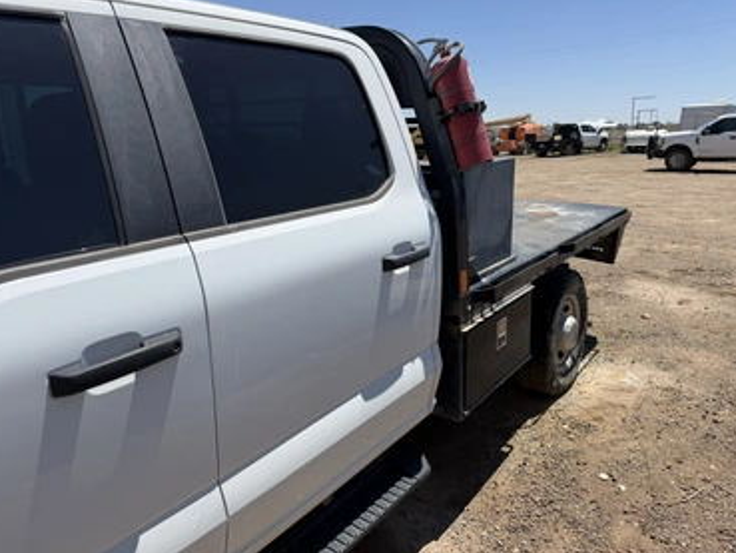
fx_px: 553
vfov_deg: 53.1
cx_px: 385
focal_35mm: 26
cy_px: 264
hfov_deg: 67.3
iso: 80
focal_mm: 6.76
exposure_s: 1/7353
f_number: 1.78
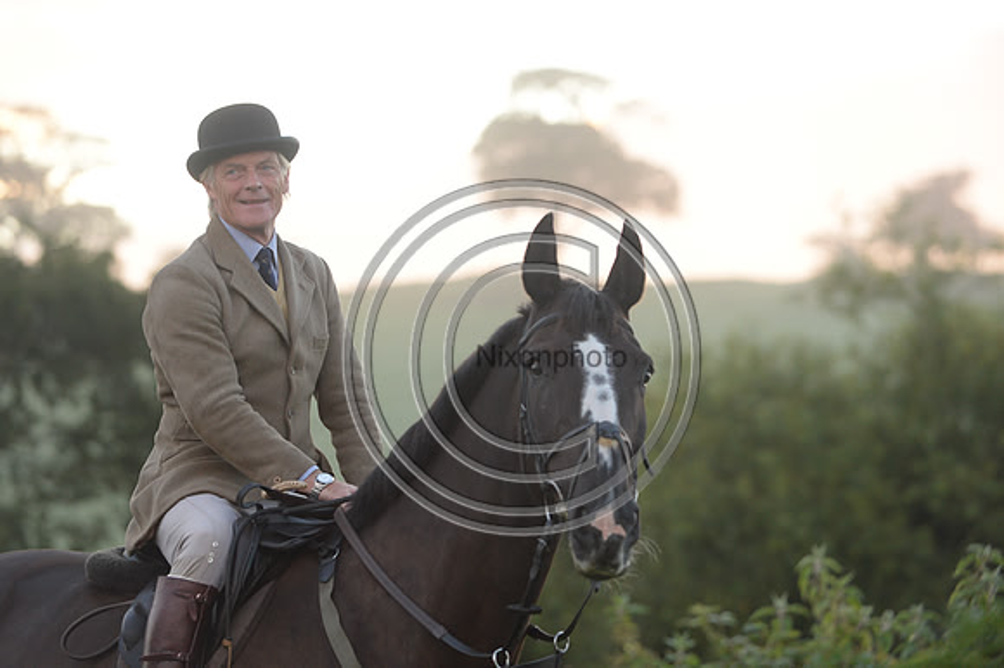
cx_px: 502
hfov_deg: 12.8
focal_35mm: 160
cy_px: 334
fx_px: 4460
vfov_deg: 8.6
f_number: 3.2
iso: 2500
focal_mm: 160
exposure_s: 1/400
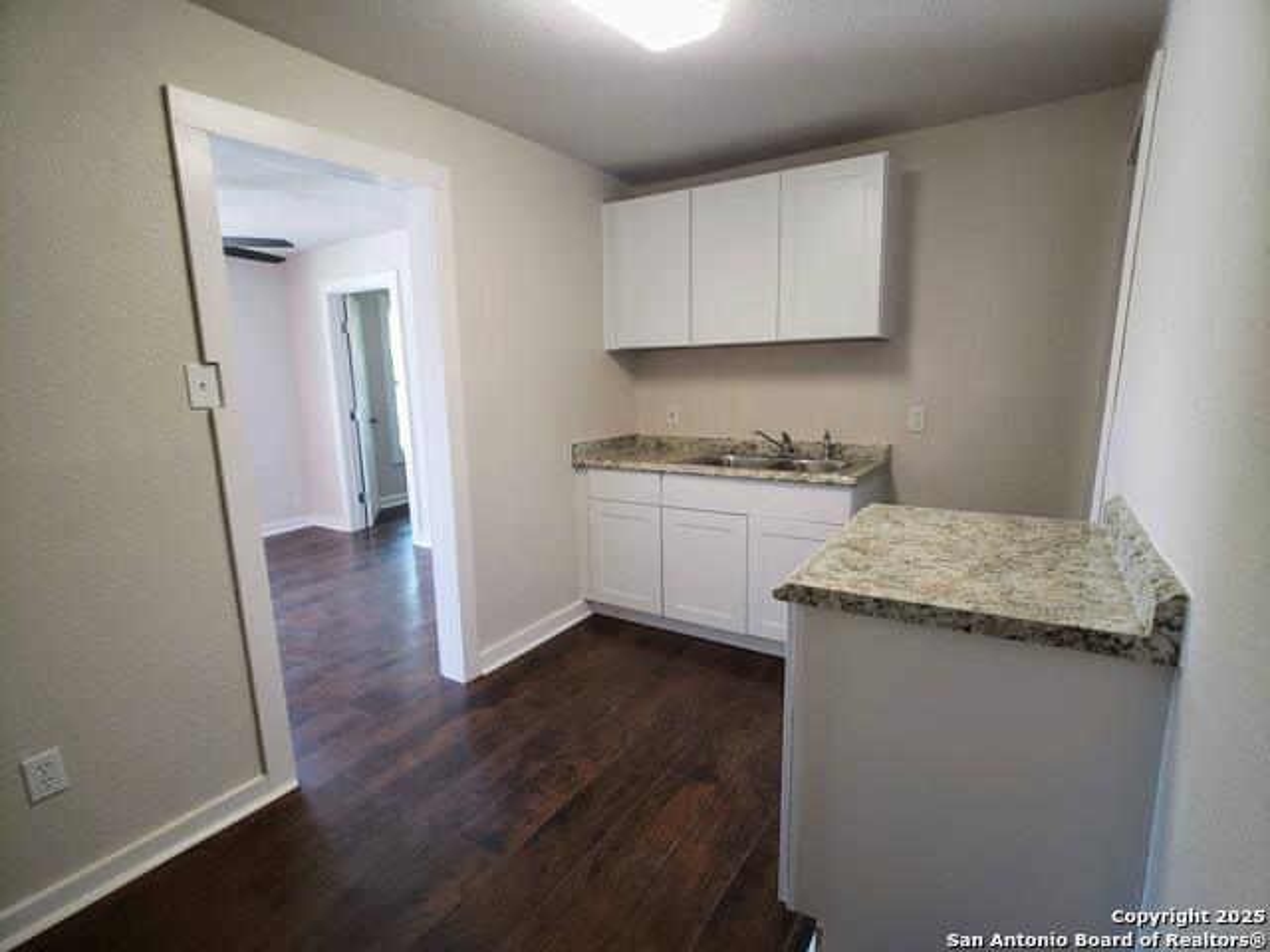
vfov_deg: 53.1
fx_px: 954
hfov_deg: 67.3
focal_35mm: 26
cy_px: 476
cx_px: 635
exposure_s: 1/60
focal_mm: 4.3
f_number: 1.5
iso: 125
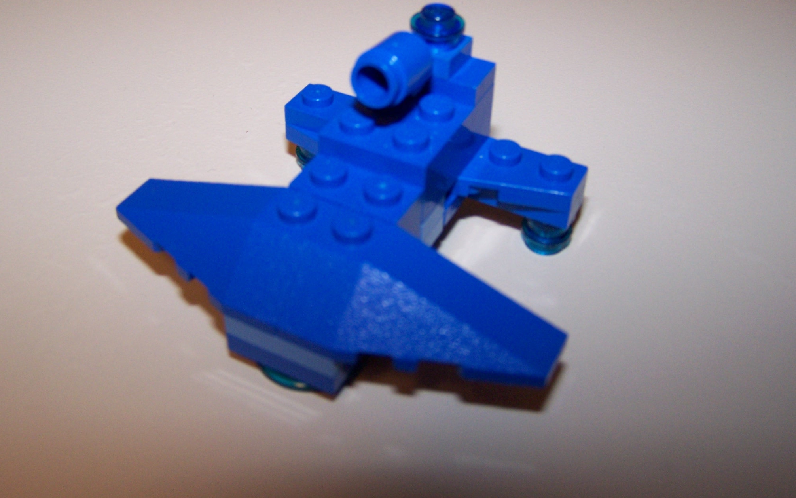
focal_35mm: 41
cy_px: 222
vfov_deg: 31.2
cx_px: 403
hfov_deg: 48.2
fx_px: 890
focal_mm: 6.3
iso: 140
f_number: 2.8
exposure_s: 1/60
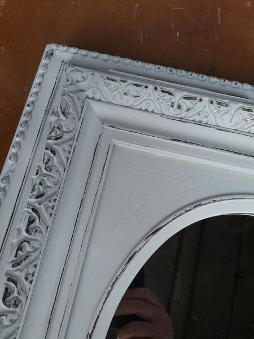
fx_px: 264
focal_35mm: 27
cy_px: 170
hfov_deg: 51.4
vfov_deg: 65.3
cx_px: 127
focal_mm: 3.6
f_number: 1.9
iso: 50
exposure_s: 1/100
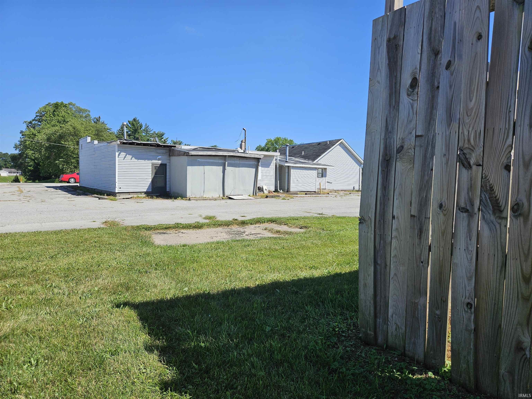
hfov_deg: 73.9
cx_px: 266
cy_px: 200
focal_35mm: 23
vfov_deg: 58.9
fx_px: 353
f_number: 1.8
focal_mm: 5.4
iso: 25
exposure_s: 1/2000
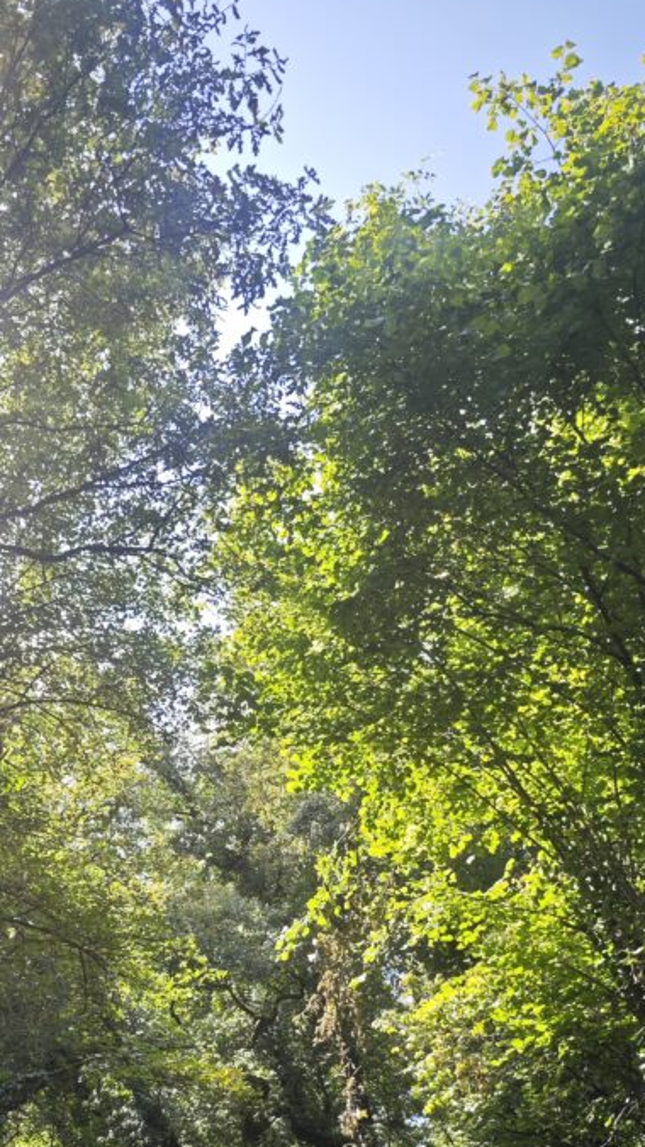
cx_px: 163
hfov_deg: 30.7
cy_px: 846
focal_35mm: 38
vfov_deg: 50.8
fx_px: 1155
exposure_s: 1/423
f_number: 1.9
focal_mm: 7.79
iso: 50
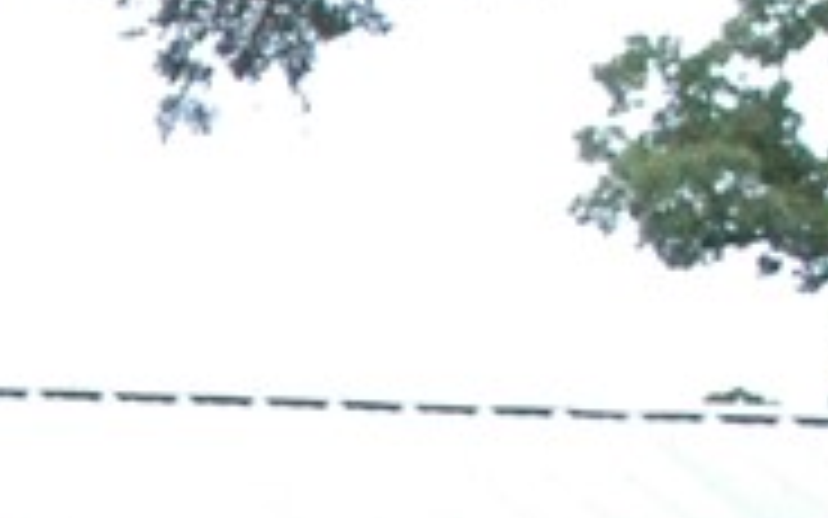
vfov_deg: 4.5
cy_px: 1207
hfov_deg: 6.8
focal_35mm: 289
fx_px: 6521
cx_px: -1339
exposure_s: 1/400
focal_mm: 32
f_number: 4.8
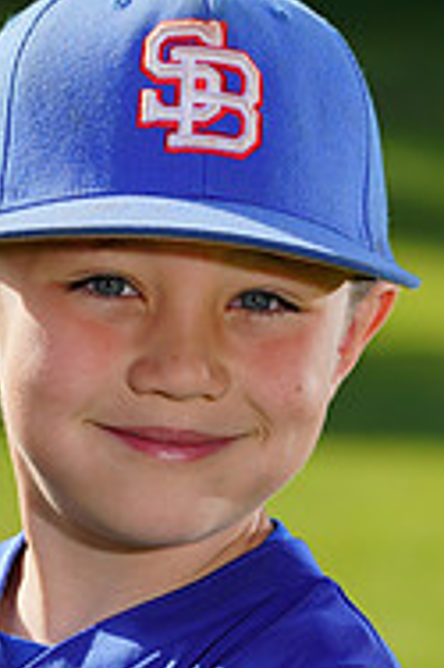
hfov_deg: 2.3
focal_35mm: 600
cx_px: -27
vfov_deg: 3.4
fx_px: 11120
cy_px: 817
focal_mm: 194
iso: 100
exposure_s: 1/250
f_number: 9
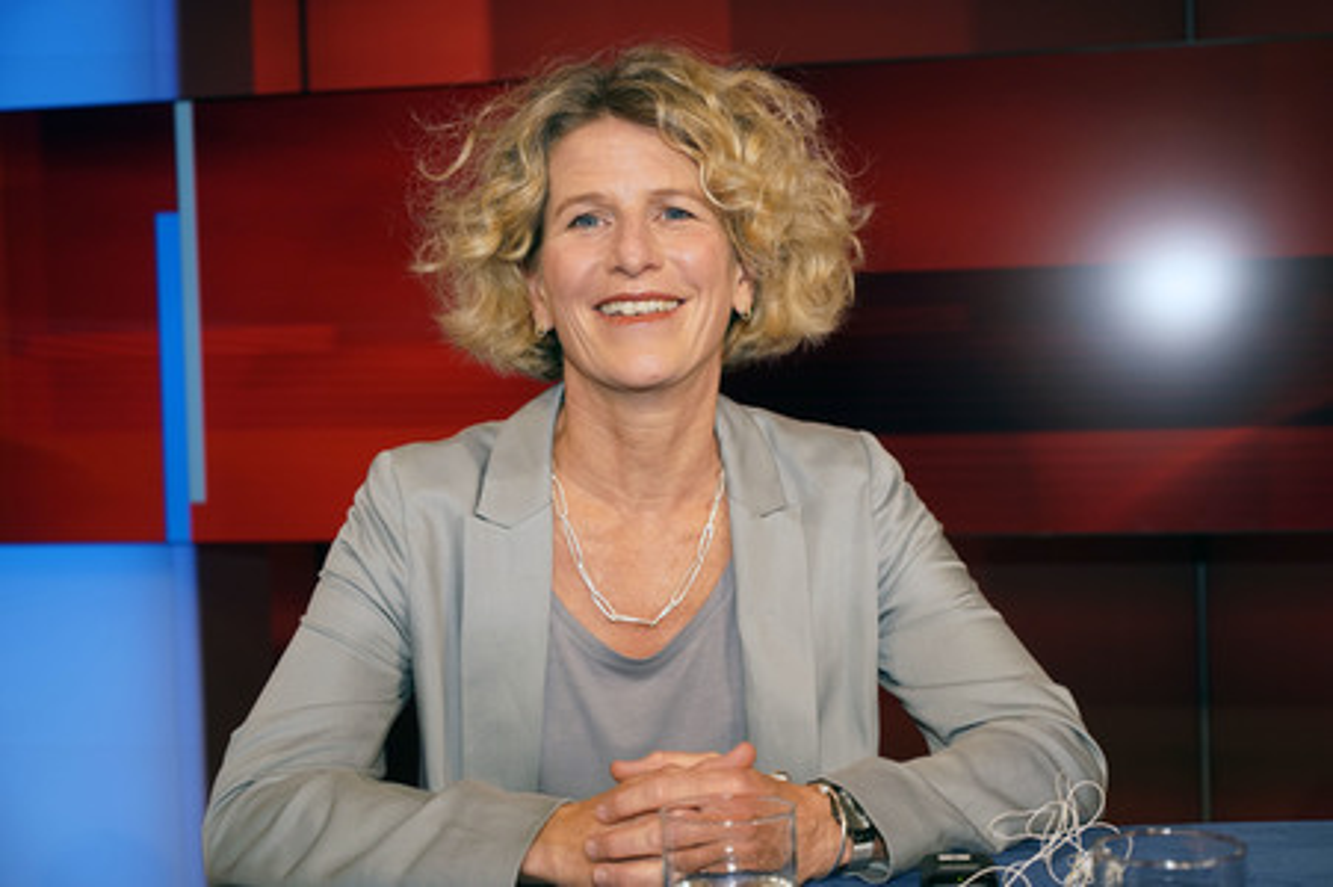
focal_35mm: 49
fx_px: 1813
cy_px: 444
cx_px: 666
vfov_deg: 27.5
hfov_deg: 40.4
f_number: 4.5
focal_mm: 49
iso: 1600
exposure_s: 1/160
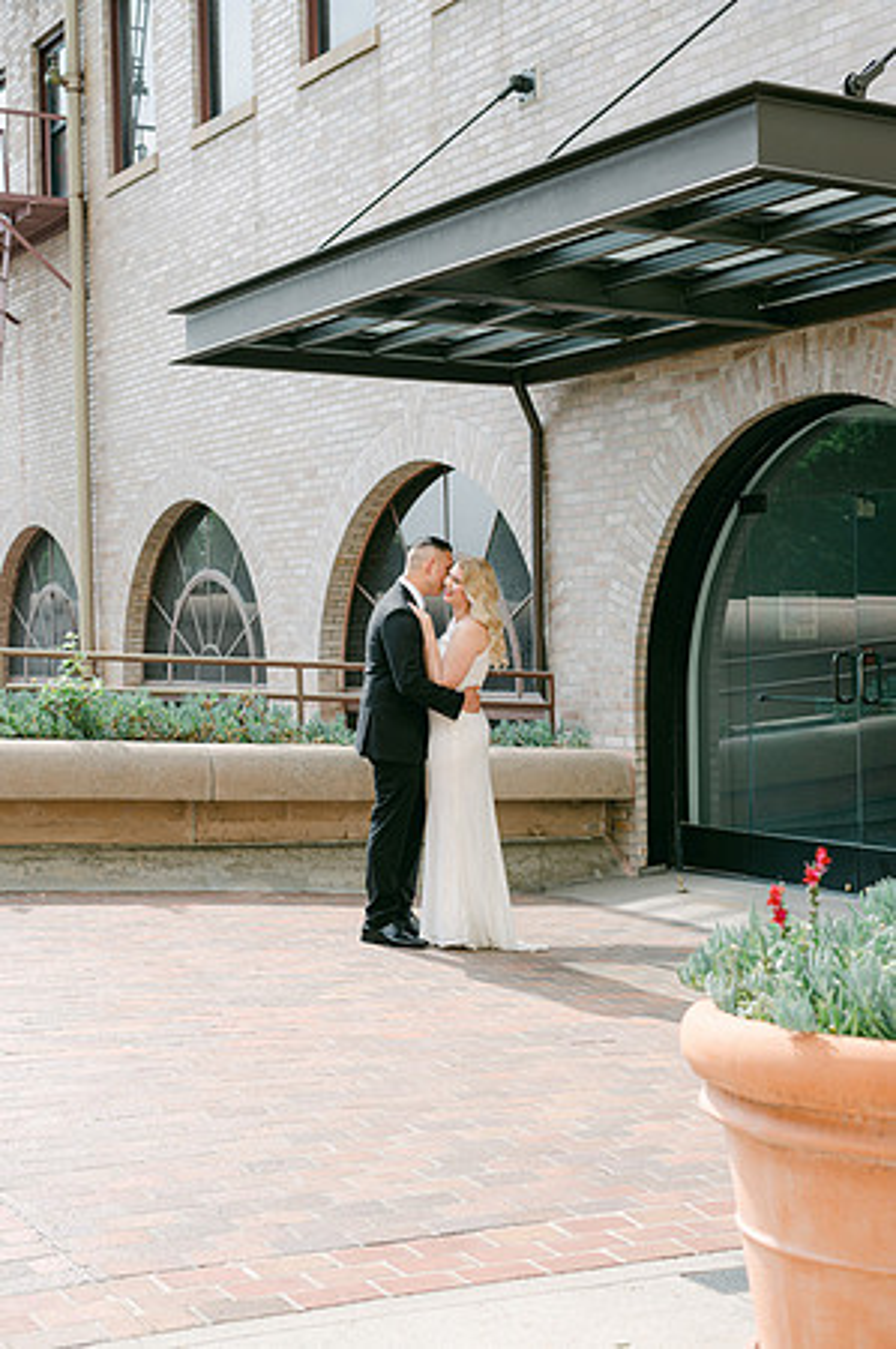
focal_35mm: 50
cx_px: 448
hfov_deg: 26.9
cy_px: 674
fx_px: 1871
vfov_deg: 39.6
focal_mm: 50
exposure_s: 1/500
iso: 100
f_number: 4
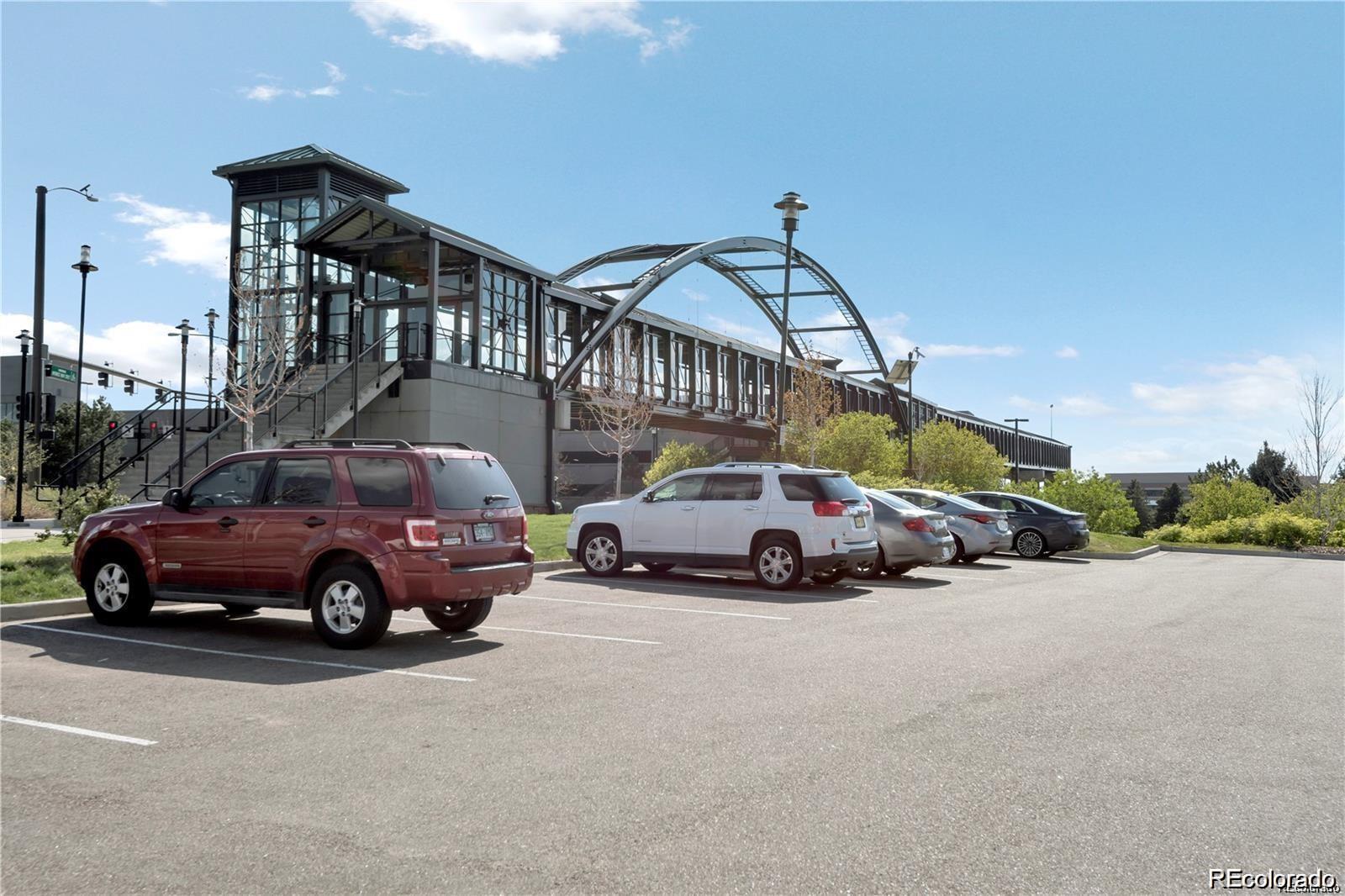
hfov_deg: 54.4
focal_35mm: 35
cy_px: 448
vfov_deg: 37.8
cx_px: 672
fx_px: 1307
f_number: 11
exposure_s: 1/320
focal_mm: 35
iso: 200
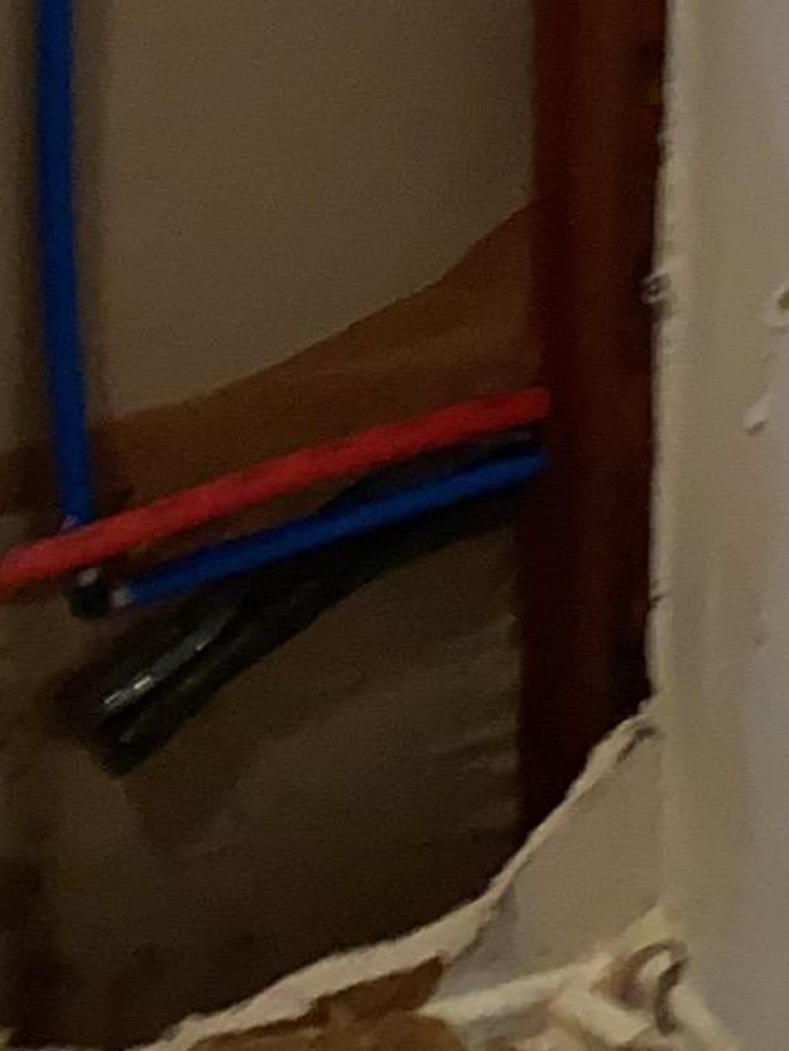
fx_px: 5163
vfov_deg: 10.7
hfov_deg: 8.7
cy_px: -1020
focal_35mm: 170
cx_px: 113
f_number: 1.8
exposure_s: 1/30
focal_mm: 4.25
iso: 200
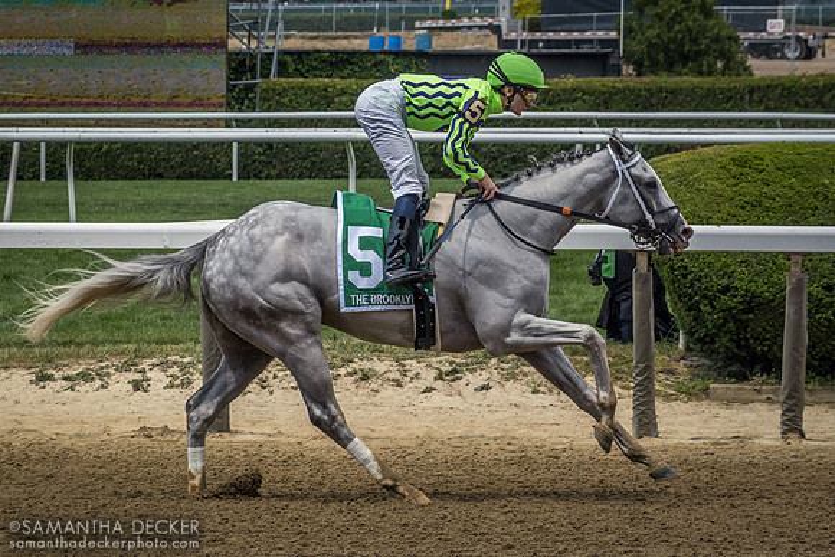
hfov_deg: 7.8
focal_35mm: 263
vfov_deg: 5.2
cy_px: 206
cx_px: 443
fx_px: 6103
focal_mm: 72
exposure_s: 1/2000
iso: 400
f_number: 4.5
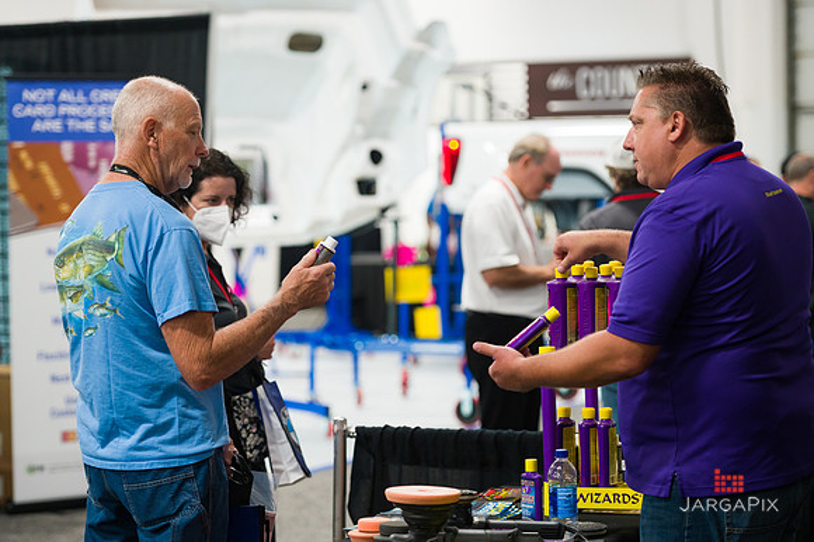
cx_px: 407
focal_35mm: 105
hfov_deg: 19.5
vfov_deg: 13.0
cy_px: 271
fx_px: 2373
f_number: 3.2
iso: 1600
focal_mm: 105
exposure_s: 1/125
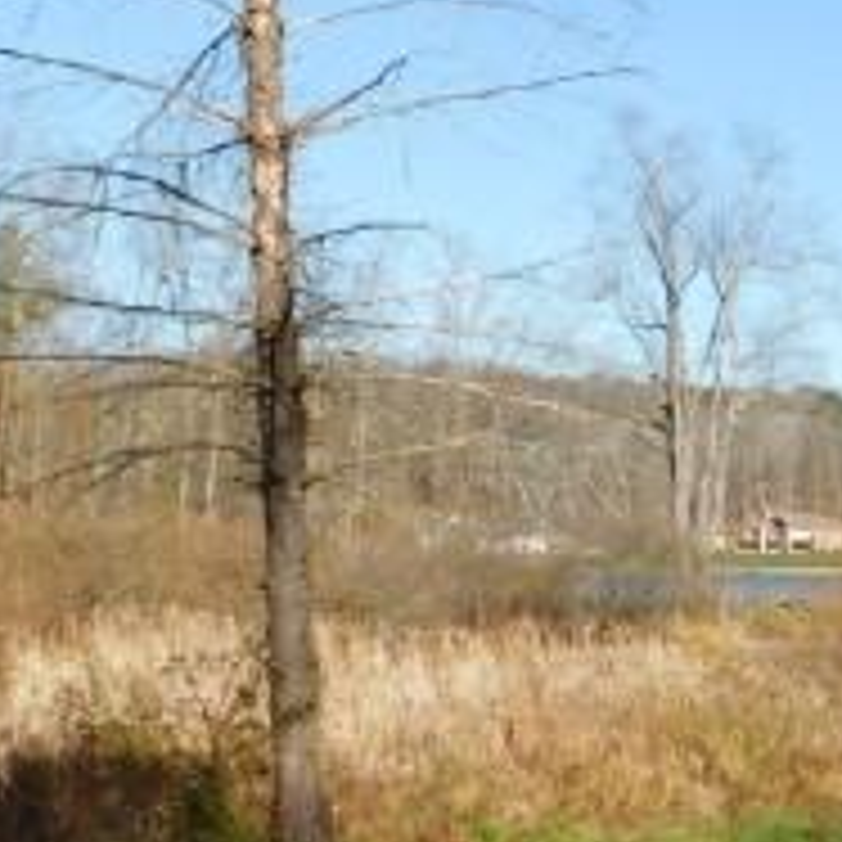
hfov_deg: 18.3
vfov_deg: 20.3
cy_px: 594
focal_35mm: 85
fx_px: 2339
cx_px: 1225
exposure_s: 1/1000
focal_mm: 5.3
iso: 125
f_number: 3.2
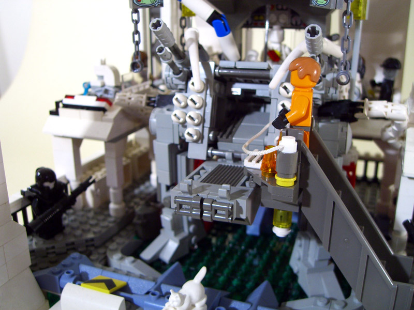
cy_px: 155
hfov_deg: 49.0
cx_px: 207
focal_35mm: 38
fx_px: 454
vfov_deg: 37.7
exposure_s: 1/20
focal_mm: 7.9
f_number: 2.8
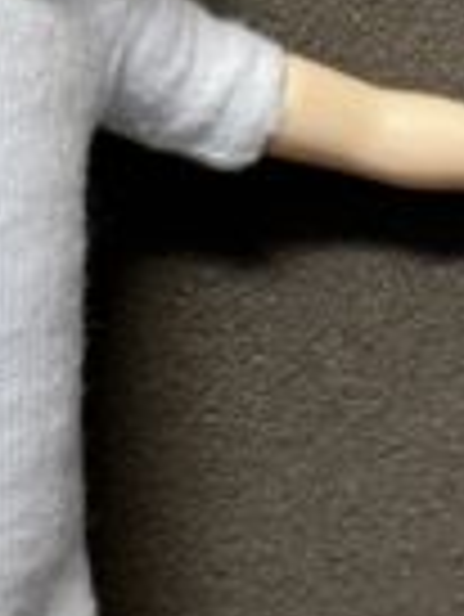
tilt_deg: -23.4
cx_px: 9
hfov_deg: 10.5
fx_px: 2498
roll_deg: +0.7
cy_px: 432
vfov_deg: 14.0
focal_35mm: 140
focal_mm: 6.86
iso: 50
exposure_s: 1/121
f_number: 1.78
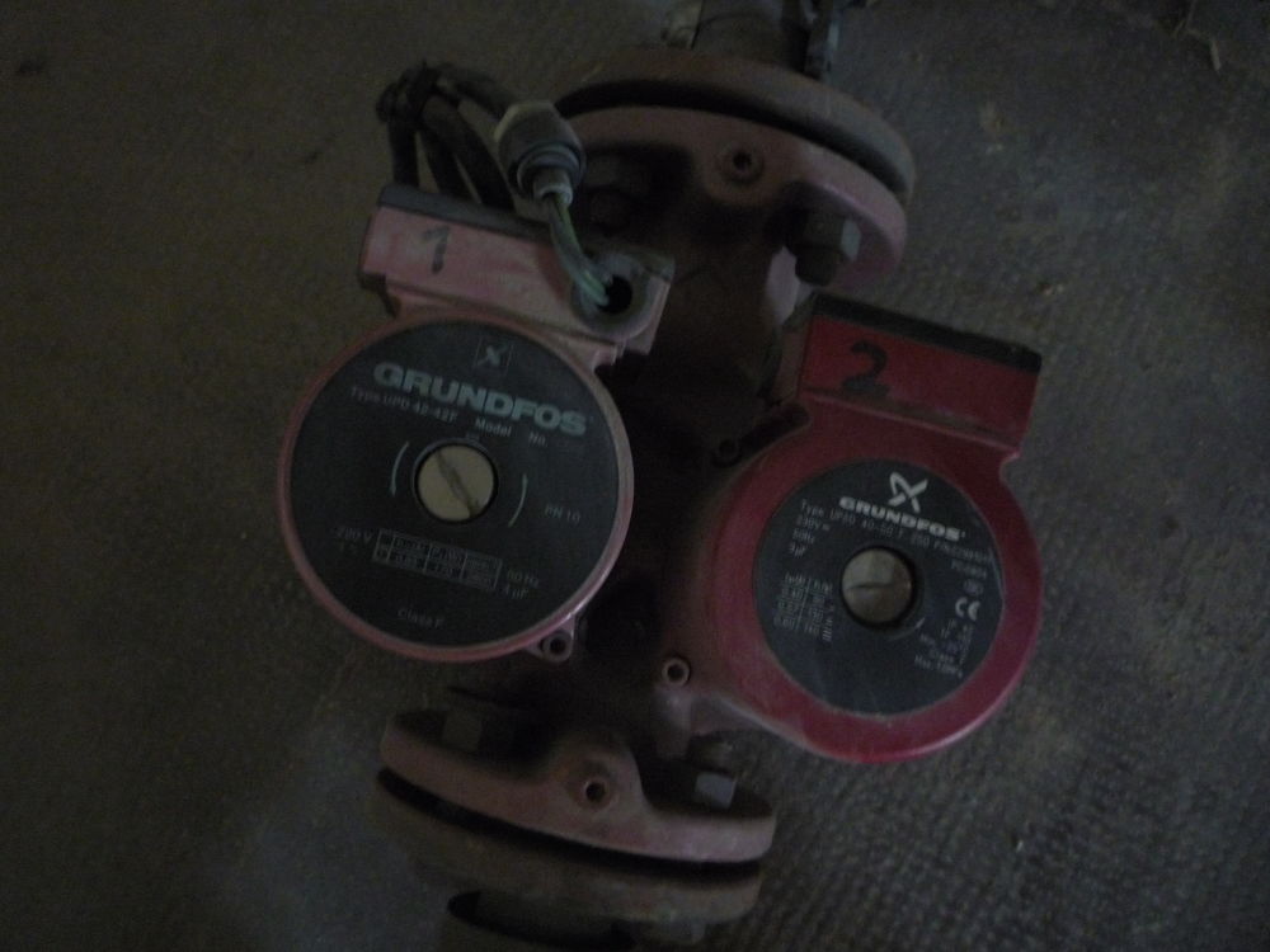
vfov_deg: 46.8
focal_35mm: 30
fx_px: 1101
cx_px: 635
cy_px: 476
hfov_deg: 60.0
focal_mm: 5.2
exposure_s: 1/4
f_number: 3.3
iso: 400
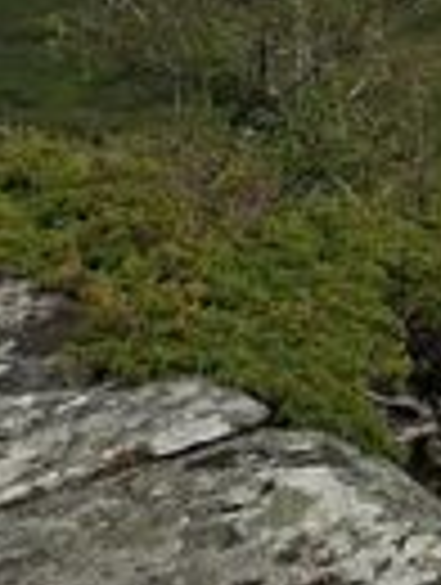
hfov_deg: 7.5
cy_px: -706
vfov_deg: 9.9
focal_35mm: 181
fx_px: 3065
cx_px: 1215
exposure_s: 1/1946
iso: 50
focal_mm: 5.54
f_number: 1.8
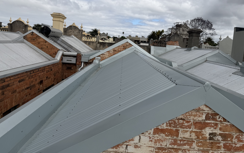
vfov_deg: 44.3
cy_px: 60
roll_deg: -5.7
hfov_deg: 66.4
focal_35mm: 28
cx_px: 127
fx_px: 186
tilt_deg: -4.7
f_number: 1.78
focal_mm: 6.76
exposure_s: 1/6711
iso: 80
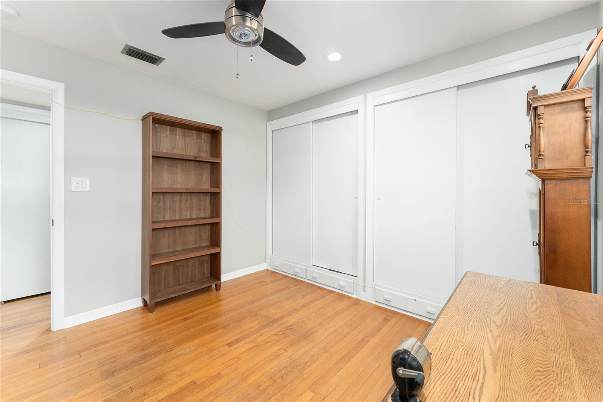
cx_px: 302
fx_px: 234
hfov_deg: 104.3
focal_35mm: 14
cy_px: 201
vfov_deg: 81.2
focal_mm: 14
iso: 2500
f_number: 7.1
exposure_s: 1/30
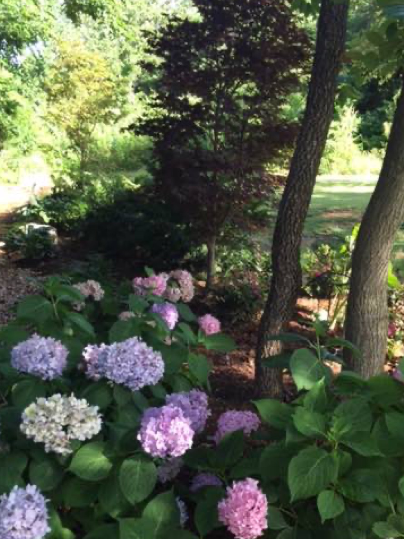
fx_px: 607
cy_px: 349
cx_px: 243
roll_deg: -2.4
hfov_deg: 36.7
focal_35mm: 39
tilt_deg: -19.7
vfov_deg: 47.3
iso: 32
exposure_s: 1/120
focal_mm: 4.15
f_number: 2.2
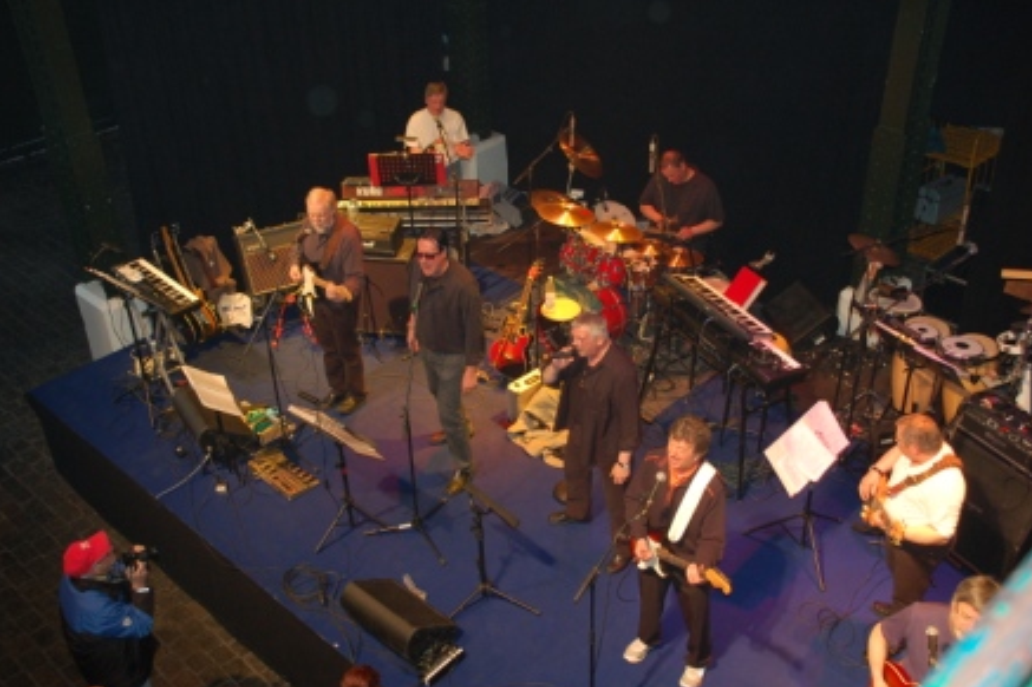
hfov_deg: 48.5
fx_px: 1146
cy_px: 345
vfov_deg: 33.4
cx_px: 508
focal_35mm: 40
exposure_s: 1/60
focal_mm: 26
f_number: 4
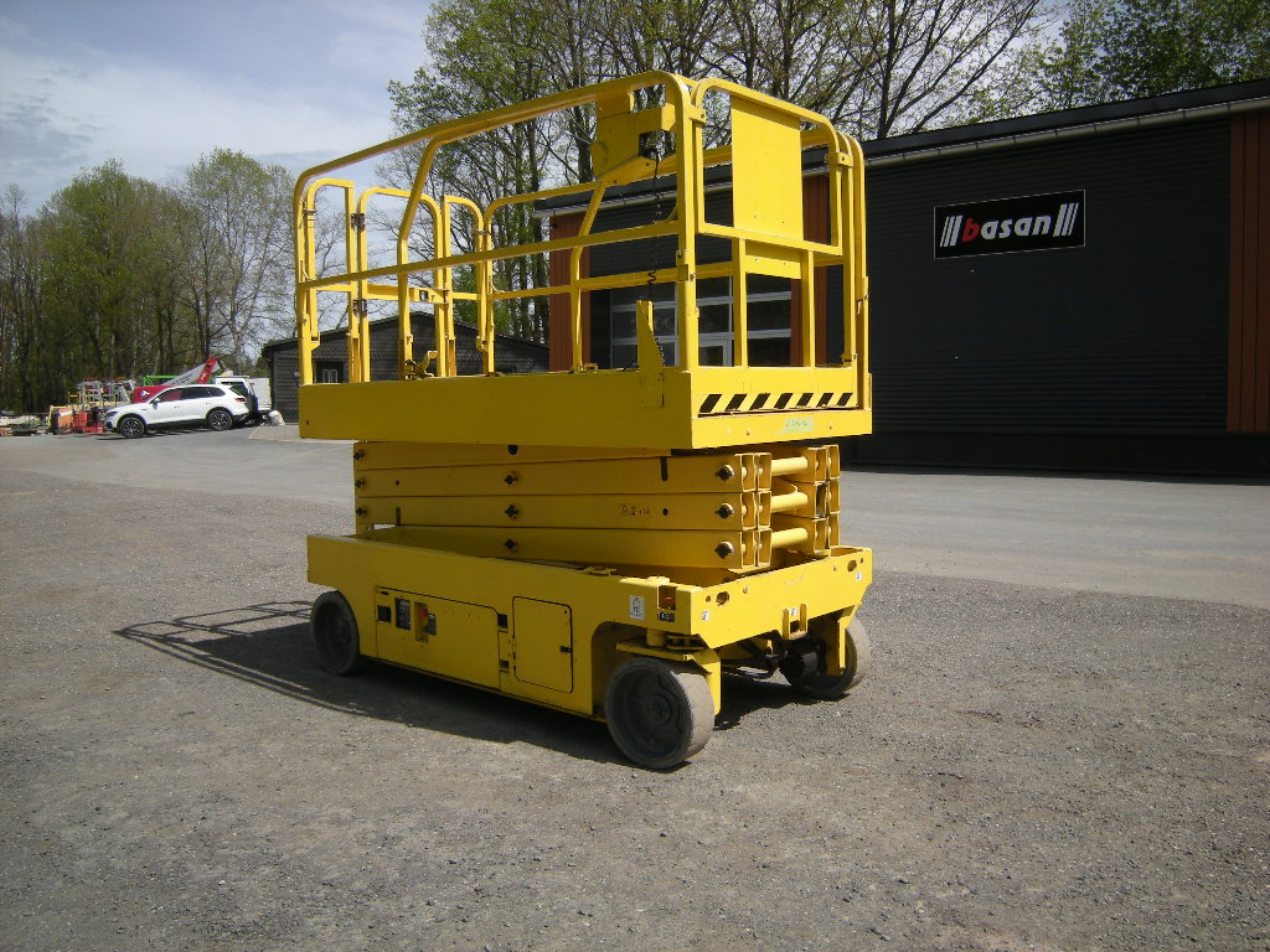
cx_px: 635
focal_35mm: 28
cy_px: 476
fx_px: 1027
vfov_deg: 49.7
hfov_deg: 63.4
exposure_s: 1/337
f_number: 5.6
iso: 64
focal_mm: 4.7
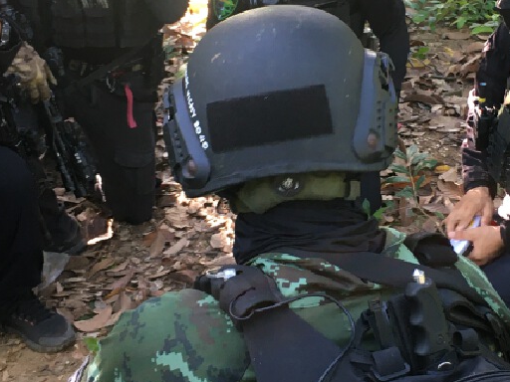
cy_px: 127
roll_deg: +0.2
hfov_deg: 28.3
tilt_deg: -24.2
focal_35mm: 68
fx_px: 1002
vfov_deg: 21.5
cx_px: 350
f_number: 2.2
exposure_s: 1/33
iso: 64
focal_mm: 4.15
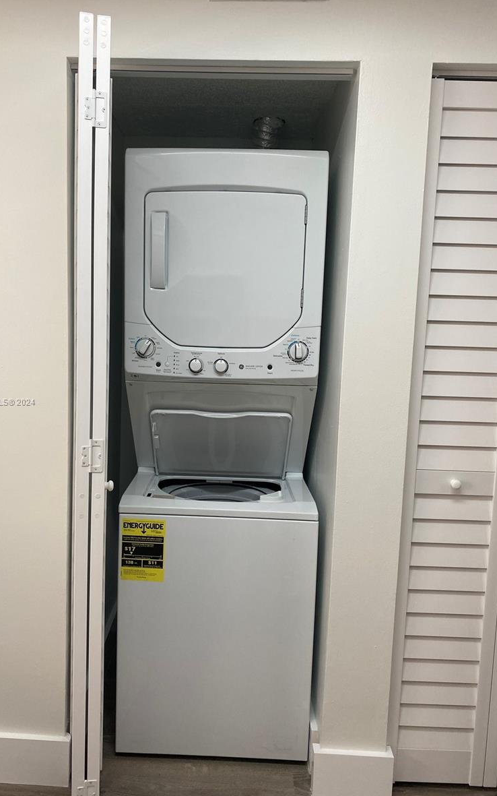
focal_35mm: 28
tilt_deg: -5.6
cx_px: 214
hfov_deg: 44.4
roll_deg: -2.6
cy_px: 402
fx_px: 607
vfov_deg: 66.5
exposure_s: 1/120
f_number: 1.8
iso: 80
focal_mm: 4.25
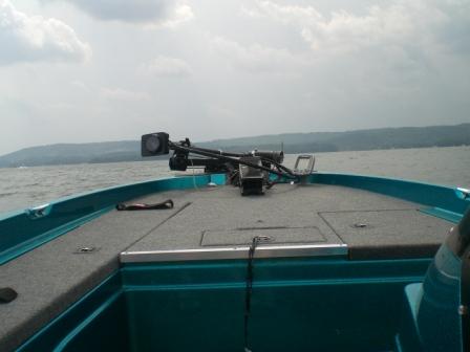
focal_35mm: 38
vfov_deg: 37.7
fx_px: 516
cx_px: 235
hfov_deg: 49.0
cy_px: 176
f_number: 4.4
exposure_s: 1/500
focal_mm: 6.3
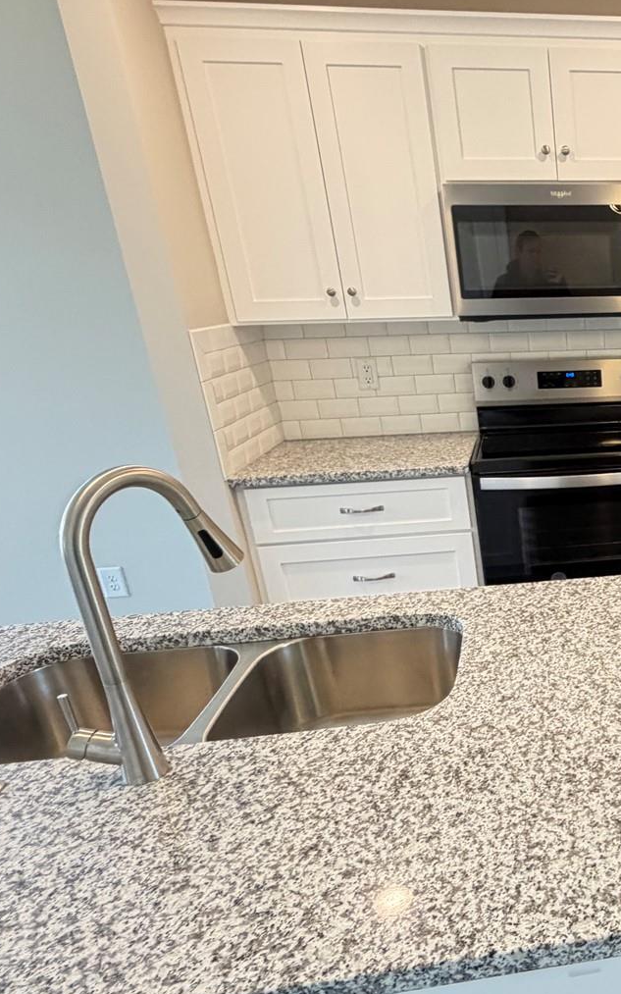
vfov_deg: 62.4
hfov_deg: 35.0
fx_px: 812
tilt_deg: -18.3
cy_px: 592
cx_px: 707
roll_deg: +1.1
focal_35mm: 30
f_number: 2.2
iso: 320
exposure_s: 1/60
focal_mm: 2.22
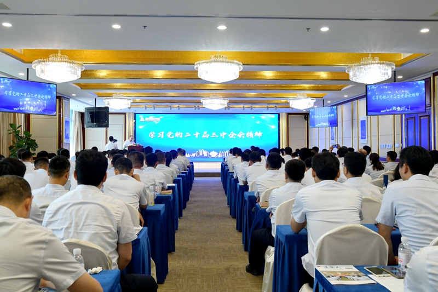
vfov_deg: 38.9
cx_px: 219
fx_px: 414
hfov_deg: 55.8
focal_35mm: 34
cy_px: 146
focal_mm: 34
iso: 3200
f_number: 8
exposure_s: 1/100
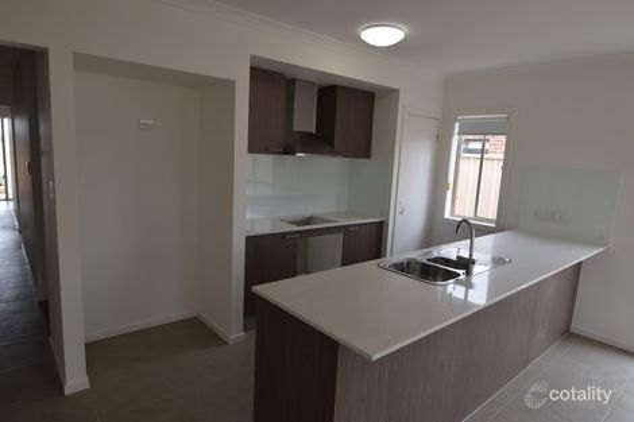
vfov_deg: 59.5
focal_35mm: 21
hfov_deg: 81.2
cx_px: 317
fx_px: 370
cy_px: 211
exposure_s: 1/160
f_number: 6.3
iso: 200
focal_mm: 14
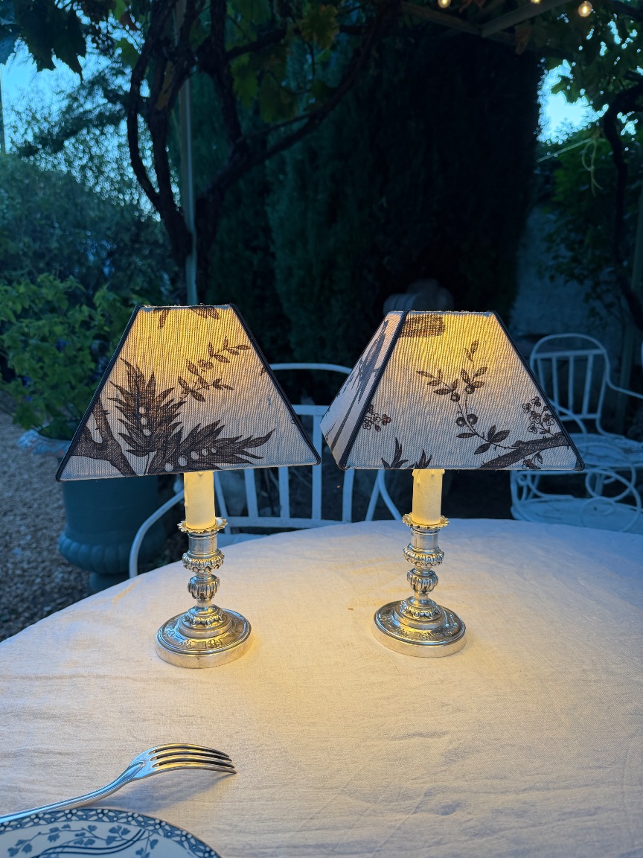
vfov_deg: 69.4
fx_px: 619
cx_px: 309
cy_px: 434
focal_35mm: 25
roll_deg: -0.4
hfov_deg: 54.9
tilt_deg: -11.0
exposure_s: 1/86
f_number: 1.78
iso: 200
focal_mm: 6.76
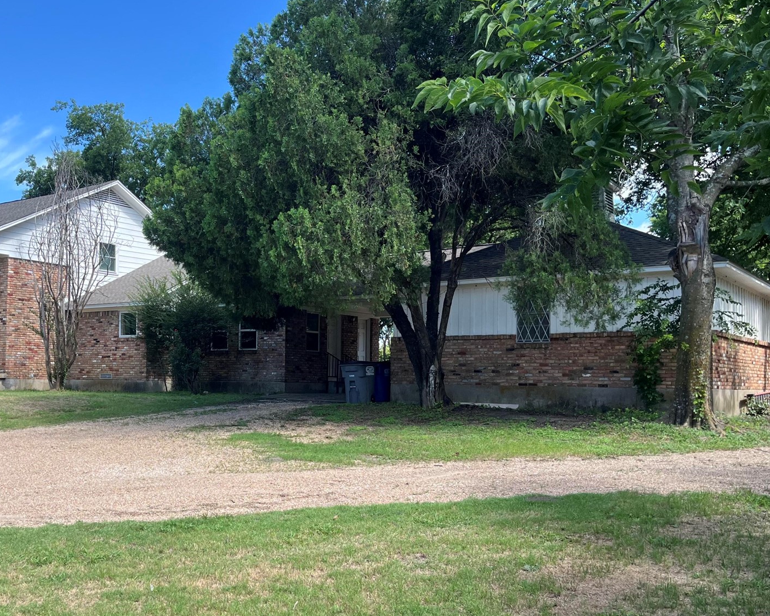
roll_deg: +1.1
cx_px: 279
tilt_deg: +4.7
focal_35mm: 37
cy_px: 347
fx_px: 843
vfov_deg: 40.1
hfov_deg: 48.5
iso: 50
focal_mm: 5.1
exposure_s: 1/1000
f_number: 1.6
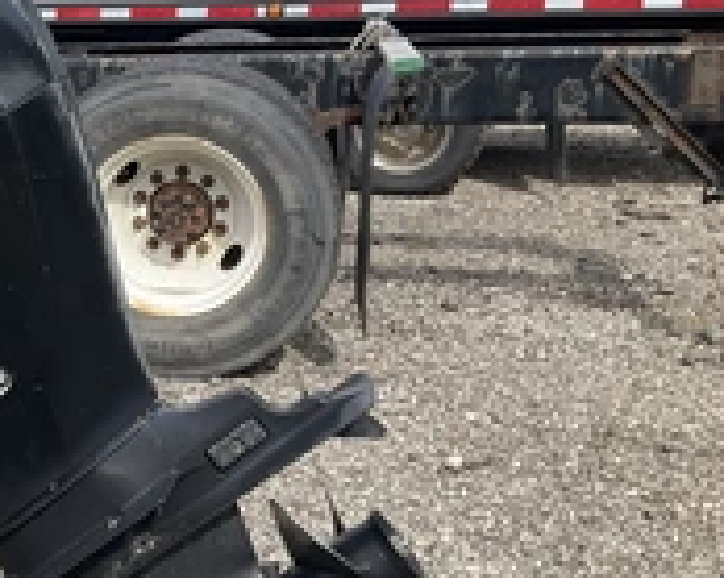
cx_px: -104
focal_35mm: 65
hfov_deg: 26.5
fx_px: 1392
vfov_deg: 23.4
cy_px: 241
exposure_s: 1/962
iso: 25
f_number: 1.8
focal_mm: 3
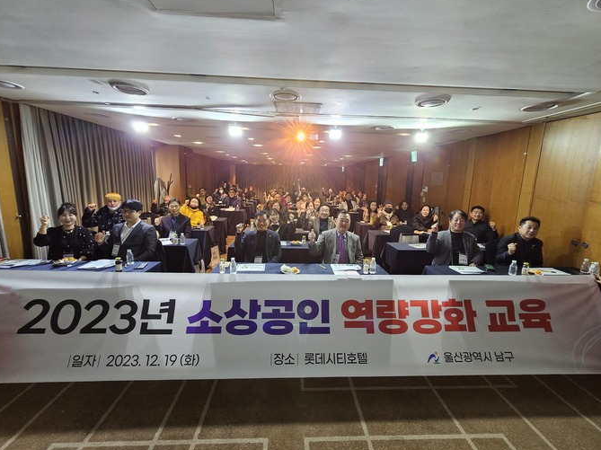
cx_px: 299
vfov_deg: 85.6
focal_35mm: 14
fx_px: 243
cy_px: 222
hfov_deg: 102.1
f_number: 2.2
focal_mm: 2.2
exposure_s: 1/40
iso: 400
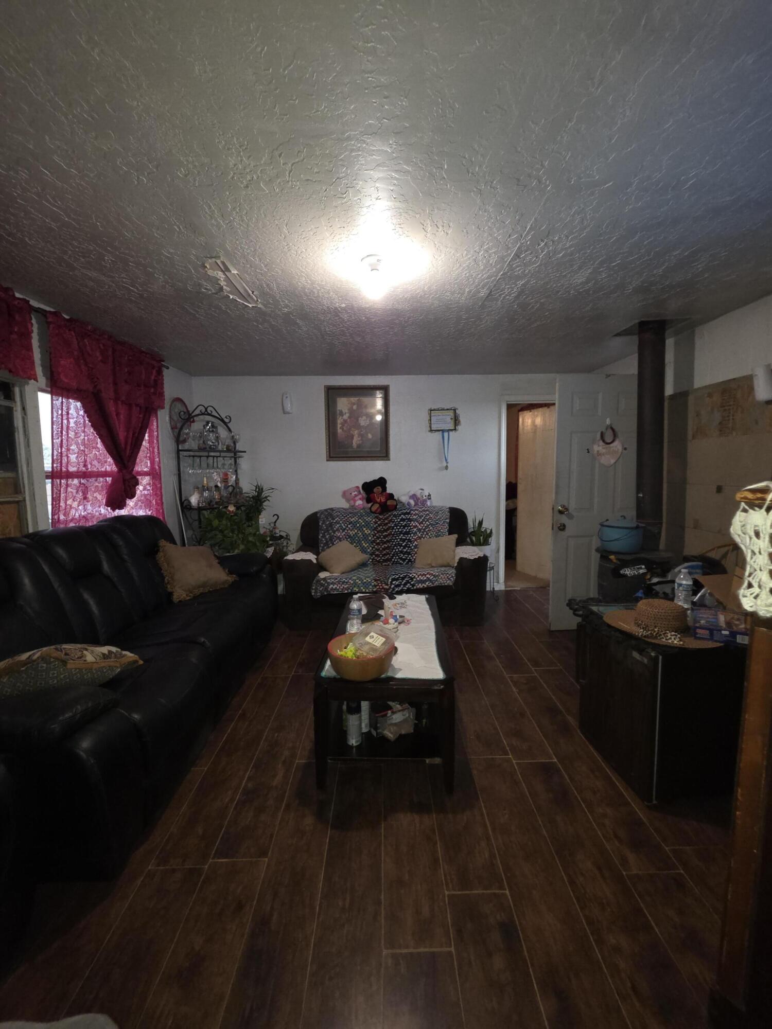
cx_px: 386
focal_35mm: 13
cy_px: 514
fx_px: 387
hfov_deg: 89.9
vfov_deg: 106.2
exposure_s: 1/40
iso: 250
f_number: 1.9
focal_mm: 2.2
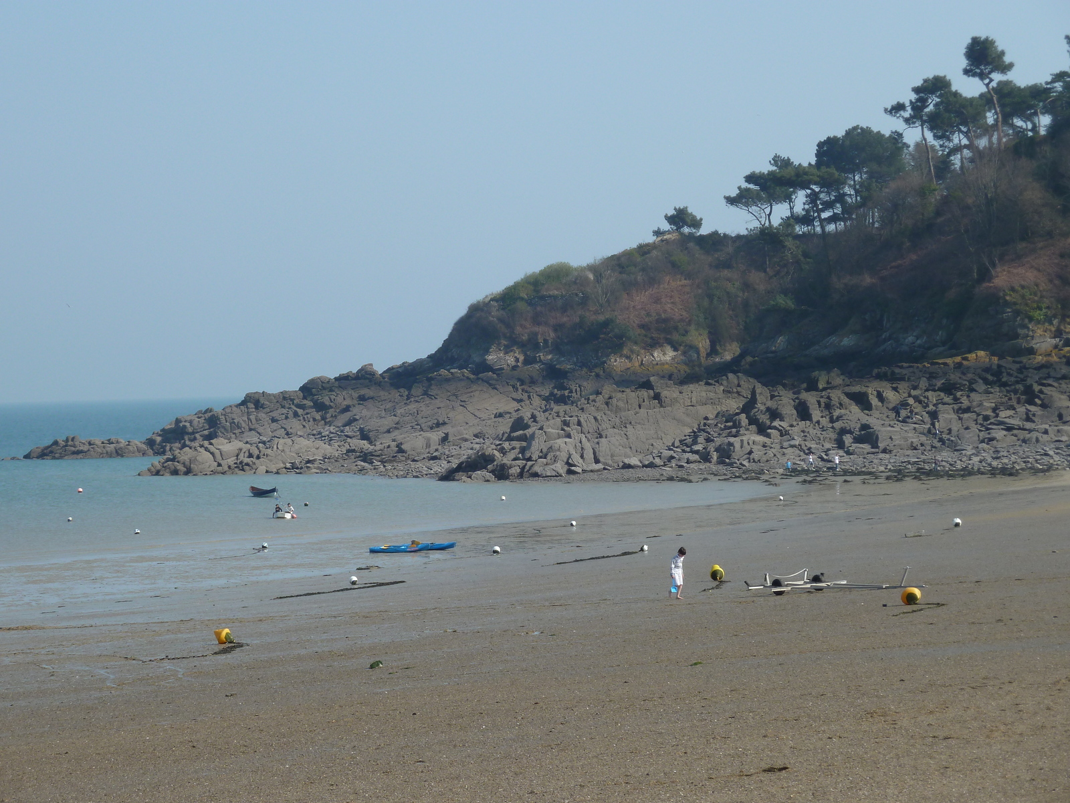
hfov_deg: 17.7
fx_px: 3431
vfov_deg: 13.3
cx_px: 535
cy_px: 402
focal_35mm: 111
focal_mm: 18.2
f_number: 5
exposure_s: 1/500
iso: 80
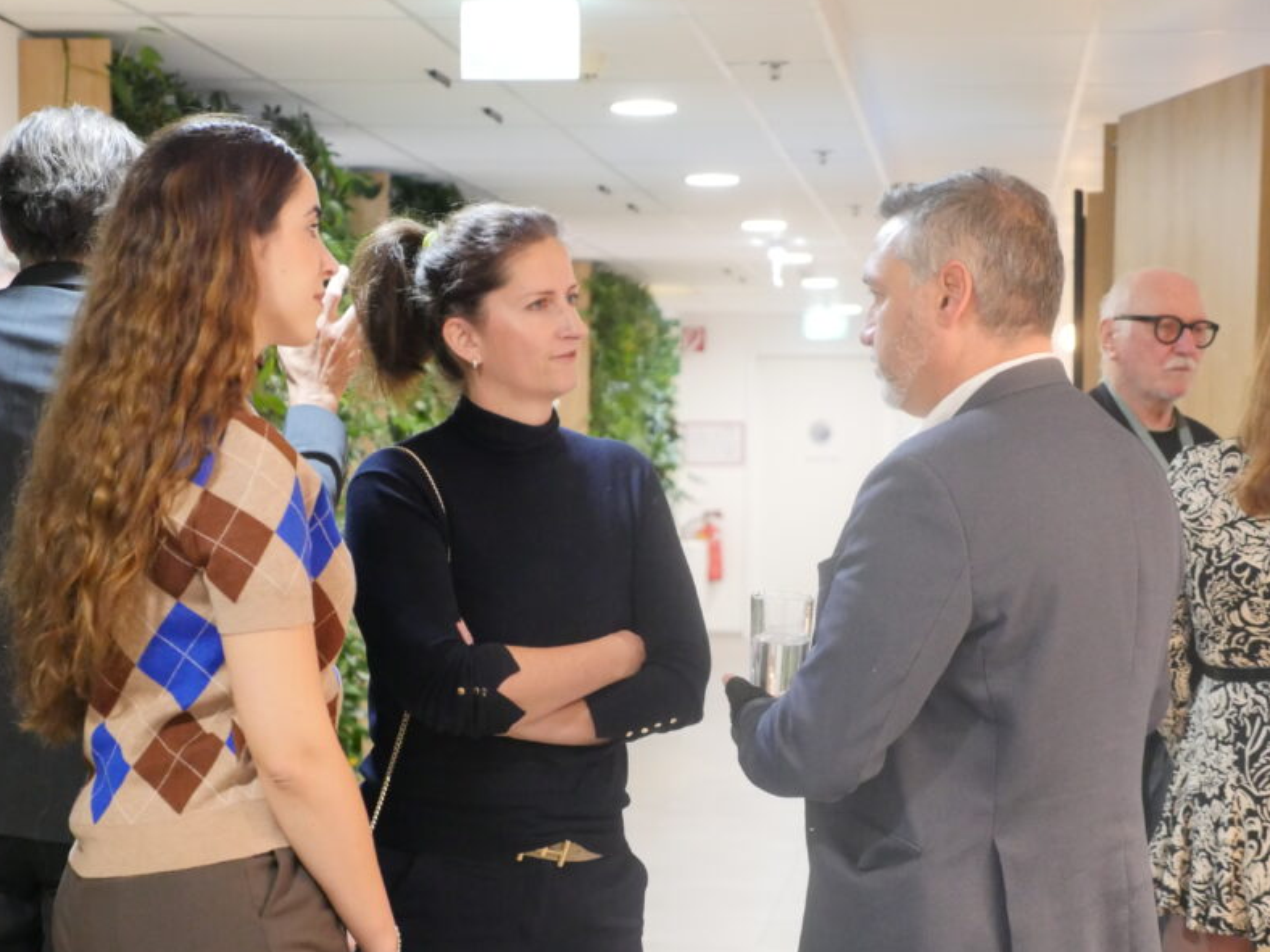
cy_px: 594
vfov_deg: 16.2
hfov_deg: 21.5
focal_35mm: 91
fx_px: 3339
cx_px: 548
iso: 3200
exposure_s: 1/125
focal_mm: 35
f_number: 2.8
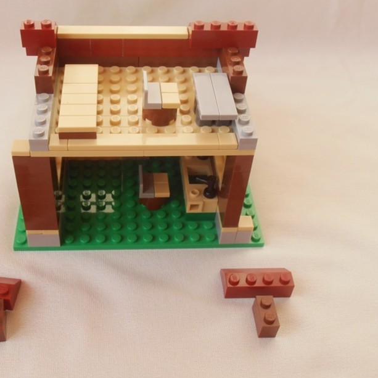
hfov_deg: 35.2
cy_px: 176
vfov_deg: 35.3
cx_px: 144
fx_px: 593
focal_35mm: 48
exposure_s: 1/100
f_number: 3.9
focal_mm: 6.61
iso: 80
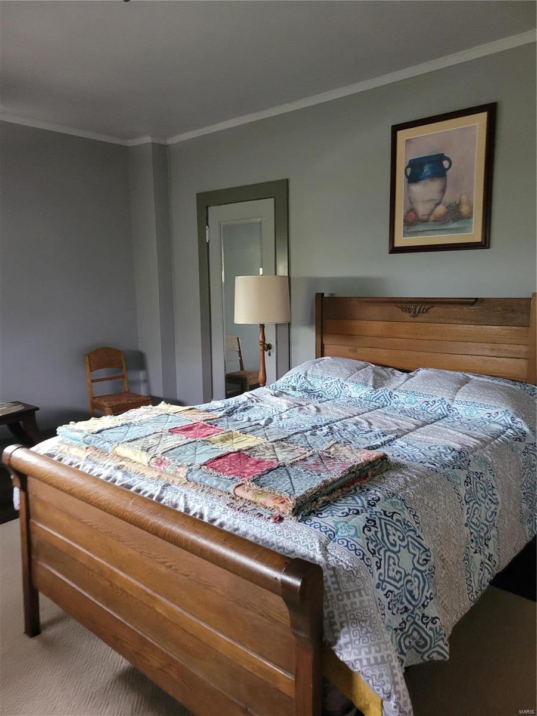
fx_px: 538
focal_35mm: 26
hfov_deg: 53.1
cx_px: 268
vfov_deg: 67.3
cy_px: 358
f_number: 1.8
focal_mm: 5.4
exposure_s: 1/40
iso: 500
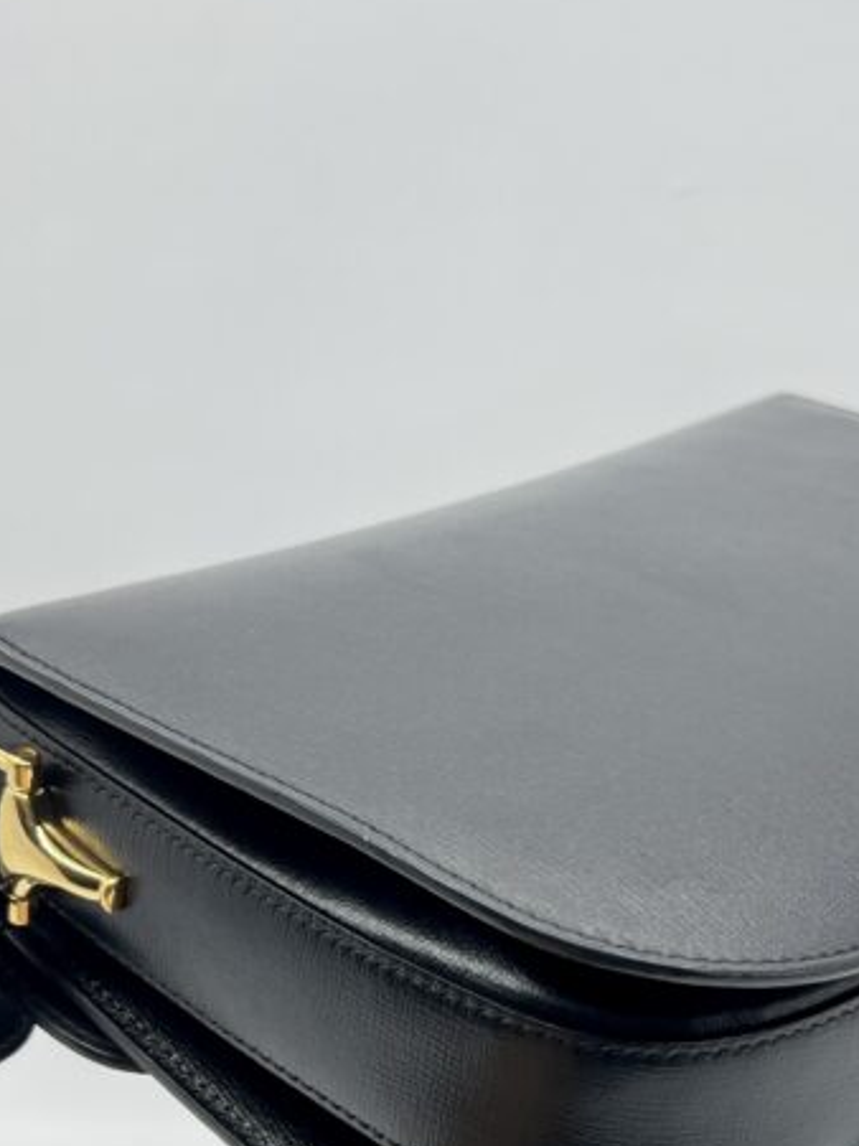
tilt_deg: -21.8
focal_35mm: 59
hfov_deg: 24.7
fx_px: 1953
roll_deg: +0.4
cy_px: 897
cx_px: 559
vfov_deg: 31.9
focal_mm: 5.7
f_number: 1.5
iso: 40
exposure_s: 1/100
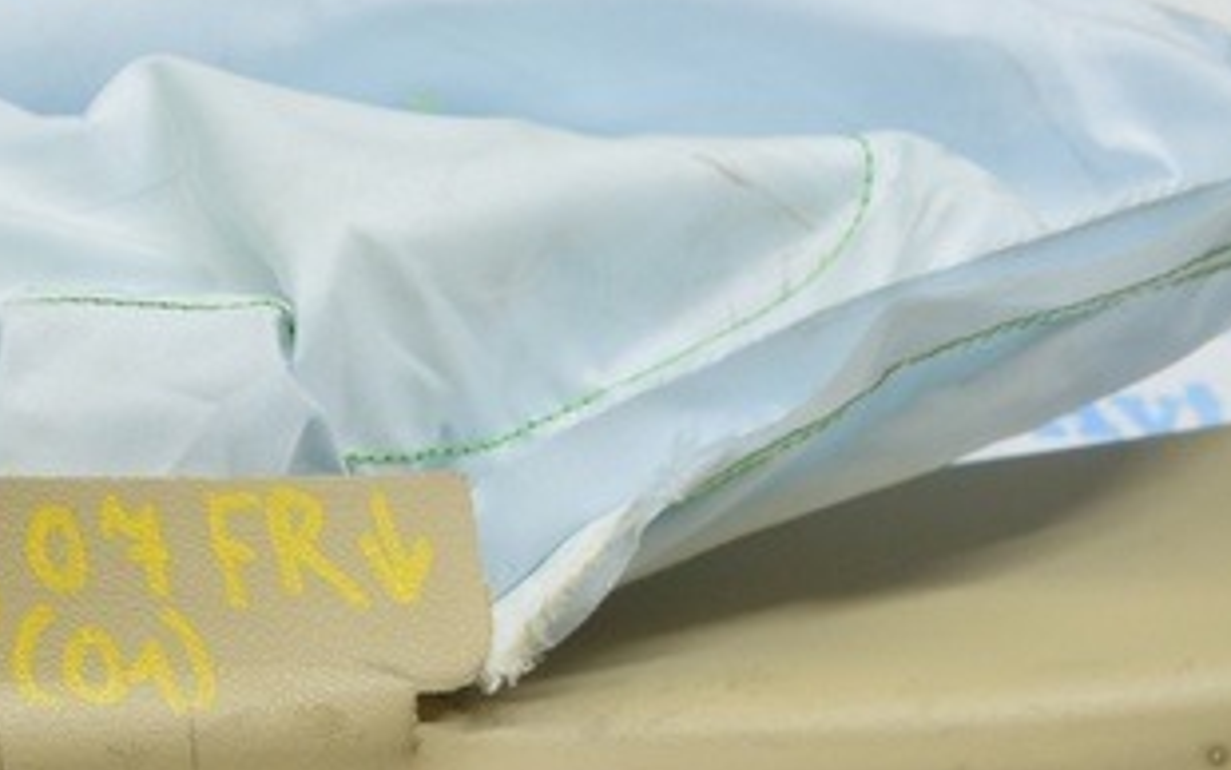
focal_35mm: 101
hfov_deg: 19.5
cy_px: 542
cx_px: -210
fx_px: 3390
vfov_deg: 12.9
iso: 400
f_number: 3.5
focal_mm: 20
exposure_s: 1/60
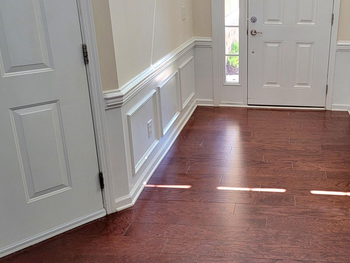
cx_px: 257
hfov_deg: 47.4
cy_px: 100
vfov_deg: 37.5
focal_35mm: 38
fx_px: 384
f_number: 1.8
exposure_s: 1/120
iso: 200
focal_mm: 6.7
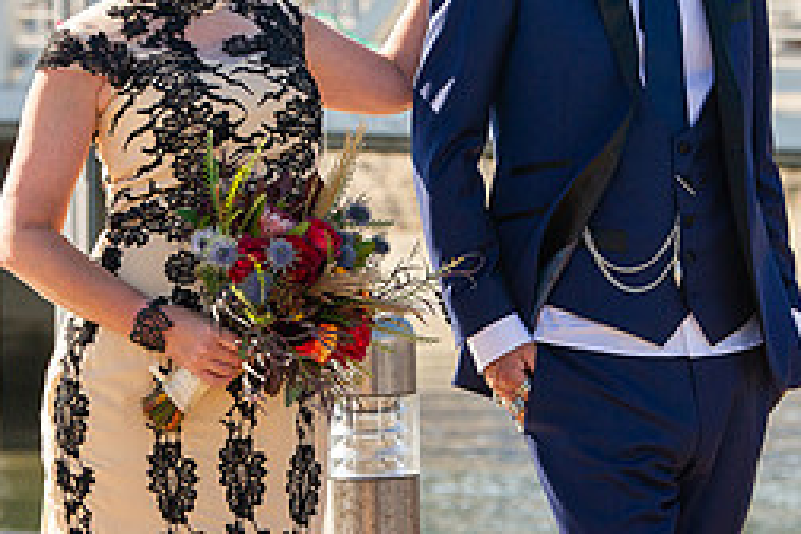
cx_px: 458
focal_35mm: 311
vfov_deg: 4.4
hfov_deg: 6.6
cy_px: -22
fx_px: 6919
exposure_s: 1/250
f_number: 5.6
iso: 200
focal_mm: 135
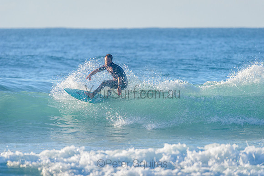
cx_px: 132
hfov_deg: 4.1
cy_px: 88
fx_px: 3669
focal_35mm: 500
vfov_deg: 2.7
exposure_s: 1/2000
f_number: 5.6
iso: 360
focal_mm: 500
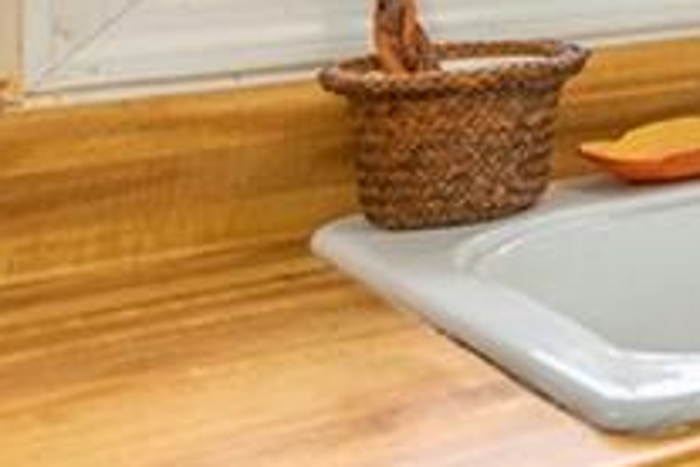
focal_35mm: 84
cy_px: -266
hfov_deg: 14.7
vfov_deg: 14.9
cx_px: 1691
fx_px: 1633
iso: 320
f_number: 7.1
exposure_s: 1/80
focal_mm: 17
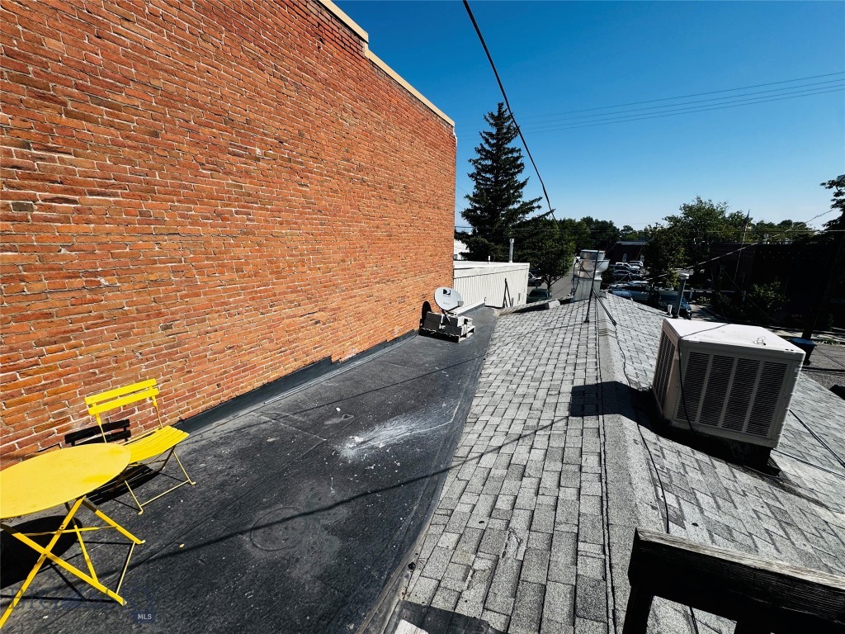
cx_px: 422
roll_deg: -0.1
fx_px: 342
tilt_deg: -13.4
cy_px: 317
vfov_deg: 85.7
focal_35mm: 14
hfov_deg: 102.1
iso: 50
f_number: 2.2
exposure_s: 1/2415
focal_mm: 2.22
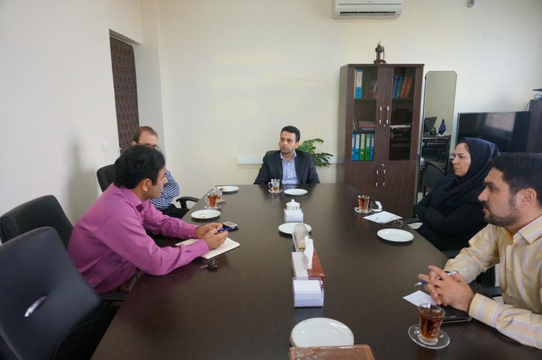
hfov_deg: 73.8
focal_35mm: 24
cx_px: 271
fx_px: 361
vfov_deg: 53.0
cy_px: 180
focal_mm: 16
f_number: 4
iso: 2000
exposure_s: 1/160
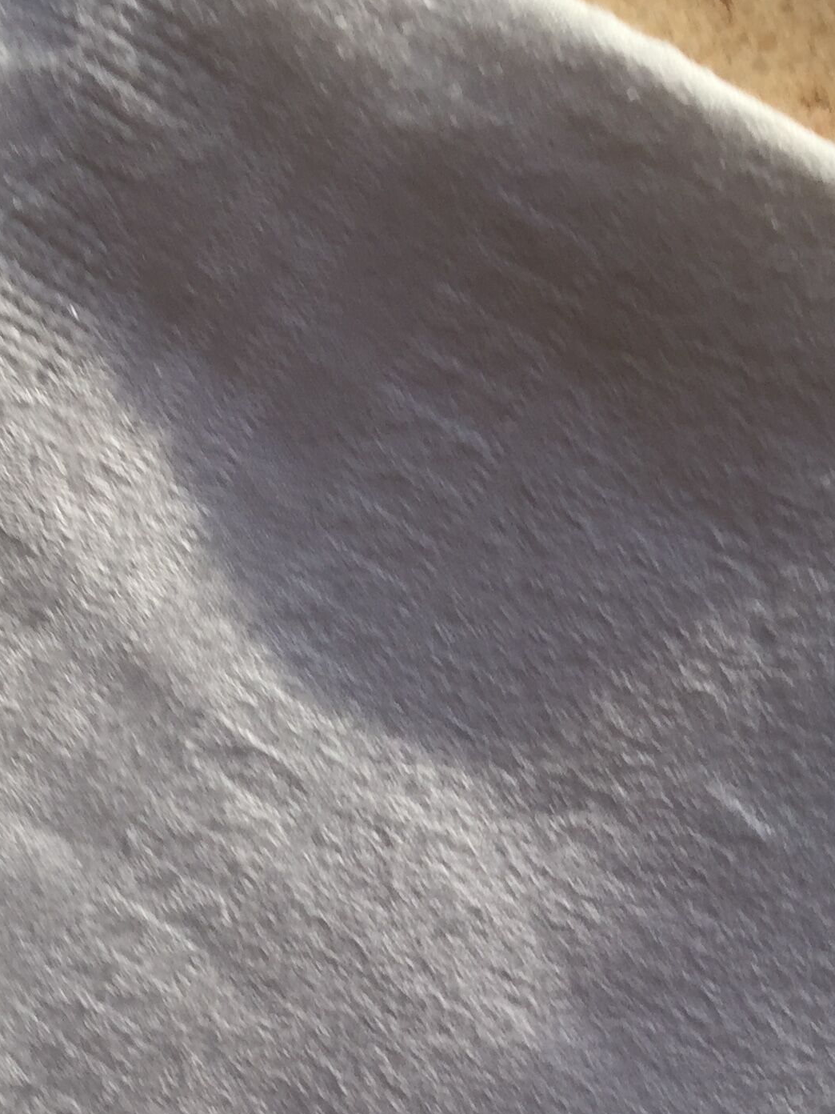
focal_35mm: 68
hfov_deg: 21.5
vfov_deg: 27.6
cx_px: 272
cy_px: 984
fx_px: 2187
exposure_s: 1/50
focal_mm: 4.15
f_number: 2.2
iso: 32
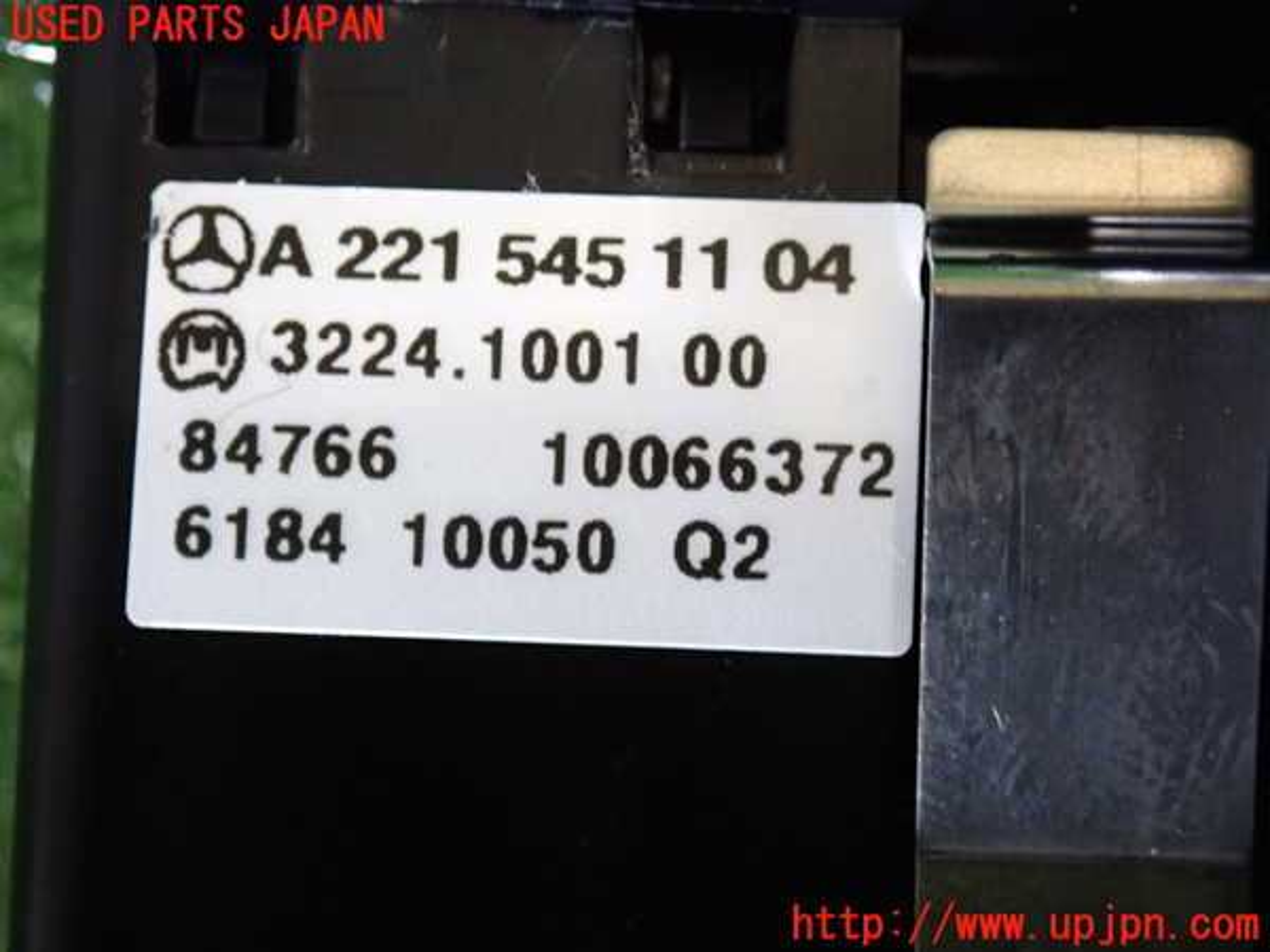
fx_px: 3449
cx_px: 635
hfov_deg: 20.9
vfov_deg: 15.7
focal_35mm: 94
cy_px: 476
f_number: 4.7
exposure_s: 1/30
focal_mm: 16.79
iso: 800
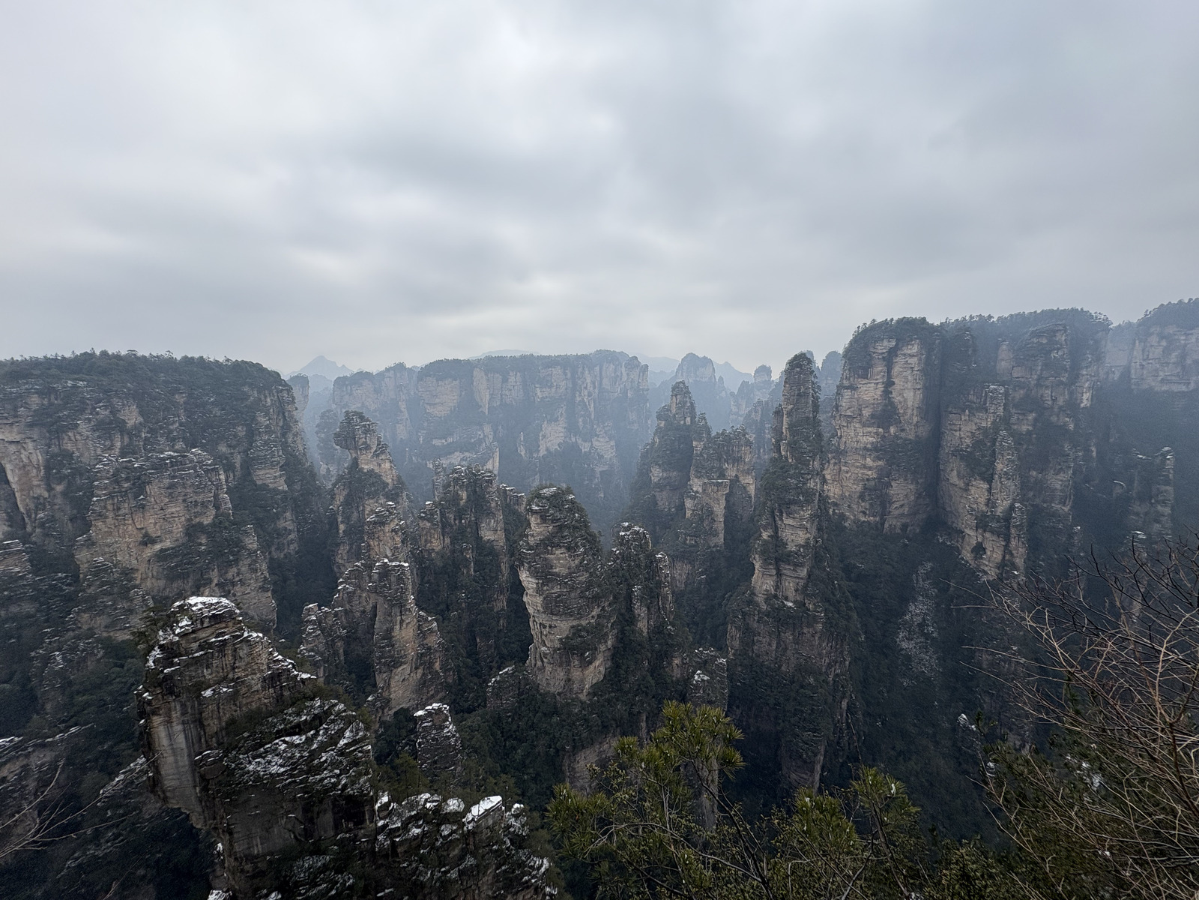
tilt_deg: -7.6
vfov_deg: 85.7
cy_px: 450
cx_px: 600
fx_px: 485
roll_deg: +0.6
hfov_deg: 102.1
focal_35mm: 14
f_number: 2.2
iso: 50
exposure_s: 1/1449
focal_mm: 2.22
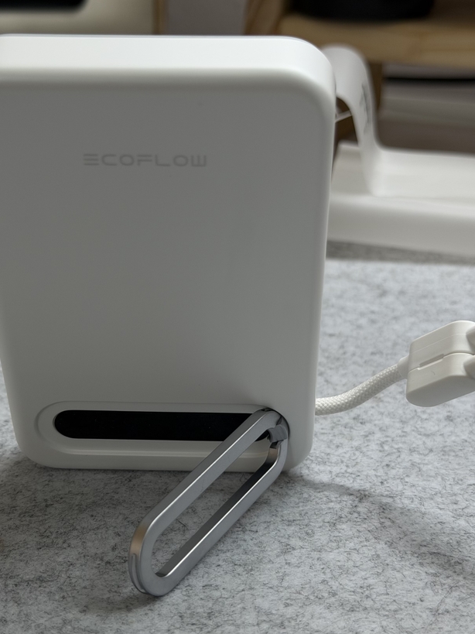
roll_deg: -0.1
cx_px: 200
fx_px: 1098
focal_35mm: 60
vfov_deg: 32.2
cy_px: 342
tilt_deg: -23.1
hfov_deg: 24.4
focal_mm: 6.76
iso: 80
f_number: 1.78
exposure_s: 1/143
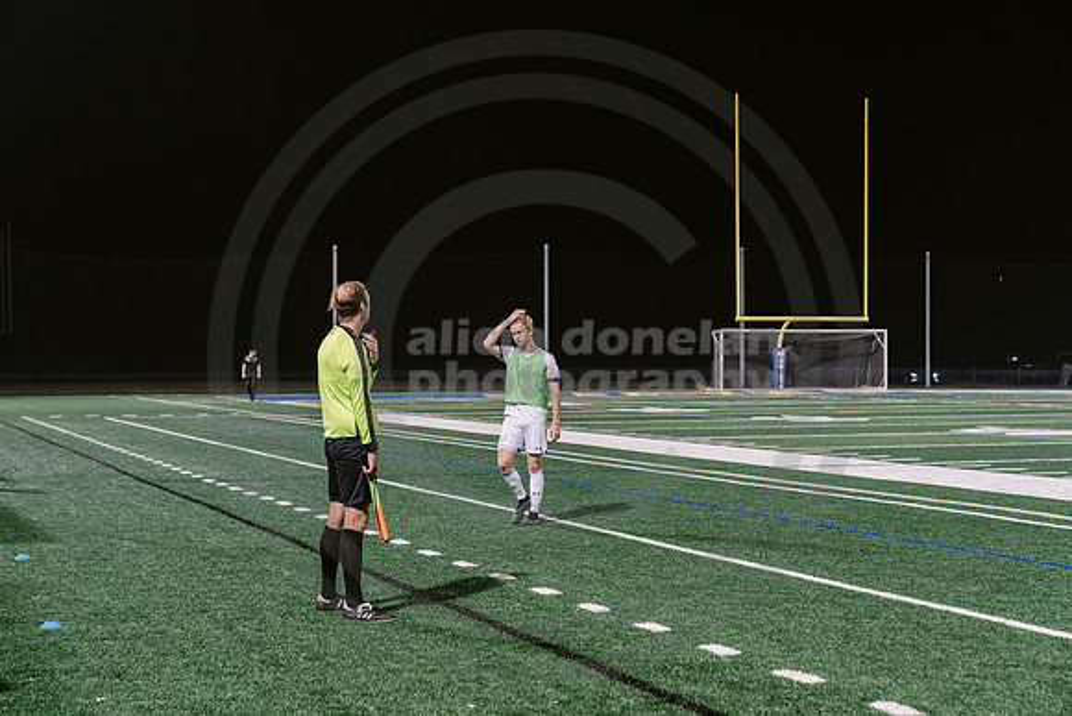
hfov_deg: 28.8
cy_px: 358
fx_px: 2085
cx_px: 536
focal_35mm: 70
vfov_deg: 19.5
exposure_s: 1/160
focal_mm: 70
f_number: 4
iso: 2500
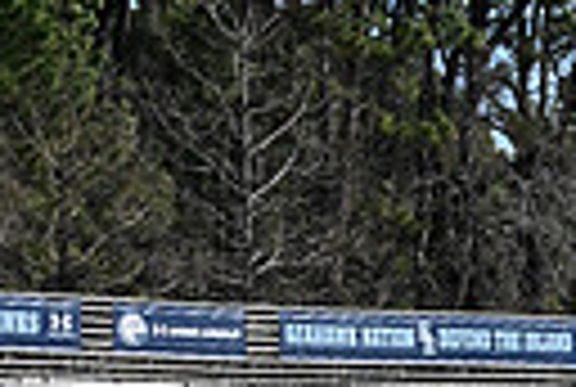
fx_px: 5068
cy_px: 700
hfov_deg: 6.4
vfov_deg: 4.3
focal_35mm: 316
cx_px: 783
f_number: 18
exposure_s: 1/5000
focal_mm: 70
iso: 6400
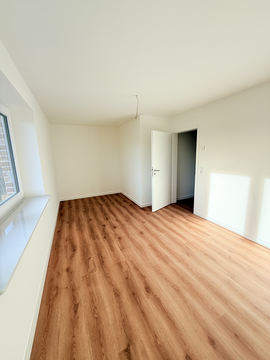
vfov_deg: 102.1
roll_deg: +1.6
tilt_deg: -9.6
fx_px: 146
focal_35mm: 14
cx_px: 135
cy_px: 180
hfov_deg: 85.7
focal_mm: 2.22
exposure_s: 1/188
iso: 50
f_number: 2.2
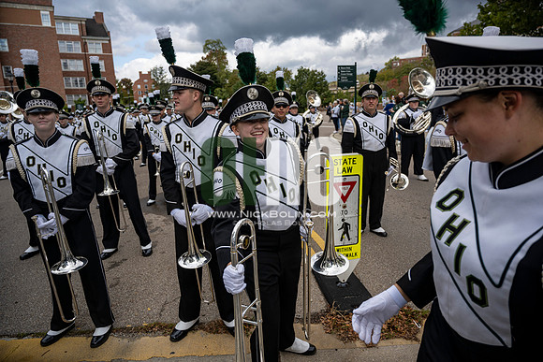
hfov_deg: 73.7
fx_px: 362
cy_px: 181
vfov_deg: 53.2
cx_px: 272
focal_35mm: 24
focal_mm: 24
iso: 100
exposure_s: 1/1000
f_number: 4
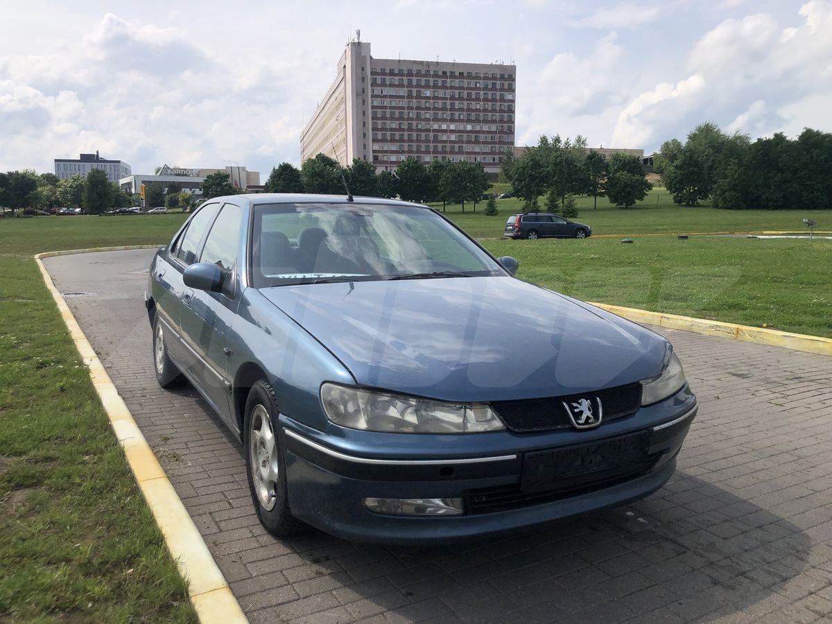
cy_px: 312
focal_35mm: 28
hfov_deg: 63.4
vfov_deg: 49.7
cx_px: 416
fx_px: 673
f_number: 1.8
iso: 25
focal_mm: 3.99
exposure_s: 1/6897
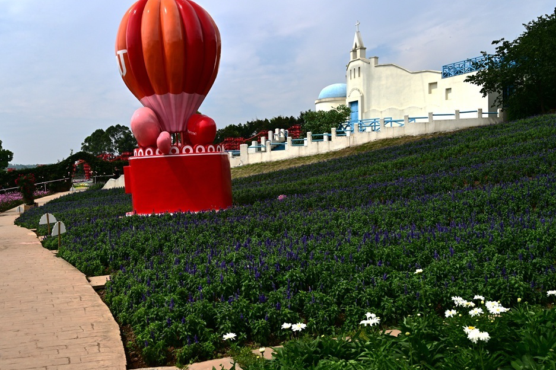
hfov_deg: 46.7
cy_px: 192
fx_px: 643
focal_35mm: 42
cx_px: 242
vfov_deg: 32.1
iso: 100
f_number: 8
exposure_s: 1/320
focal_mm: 32.5
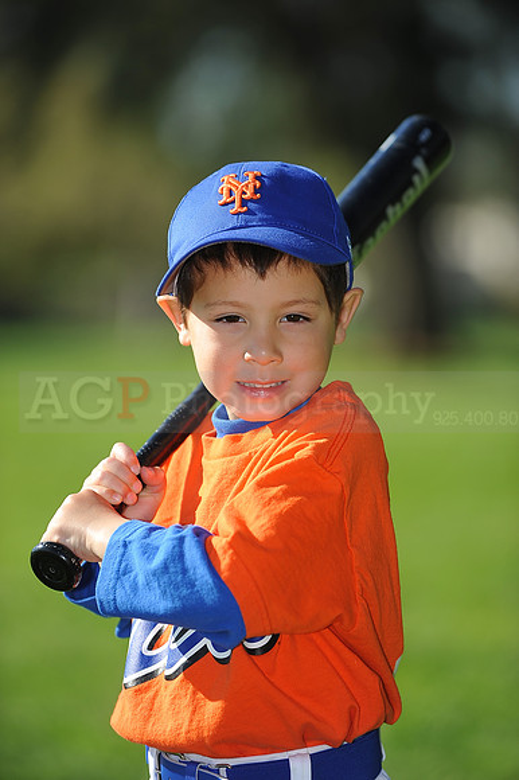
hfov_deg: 6.9
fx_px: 4330
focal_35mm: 200
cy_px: 390
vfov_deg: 10.3
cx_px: 260
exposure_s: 1/1250
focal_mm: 200
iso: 200
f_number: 4
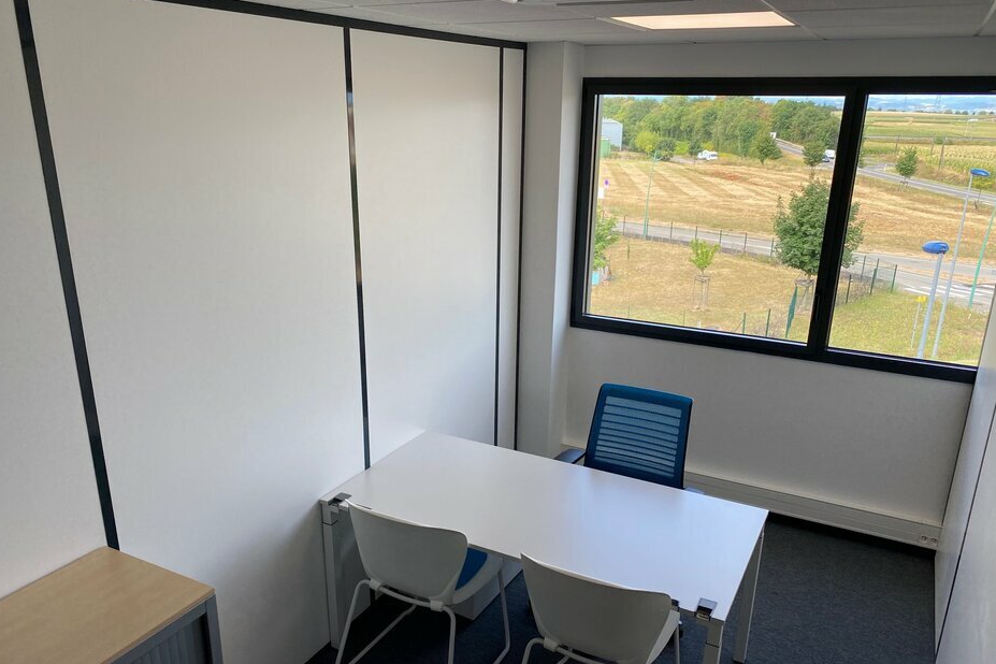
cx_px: 491
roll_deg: -1.3
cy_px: 381
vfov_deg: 46.3
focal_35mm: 28
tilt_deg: -19.6
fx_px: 775
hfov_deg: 65.5
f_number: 1.8
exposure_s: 1/279
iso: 32
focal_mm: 4.25
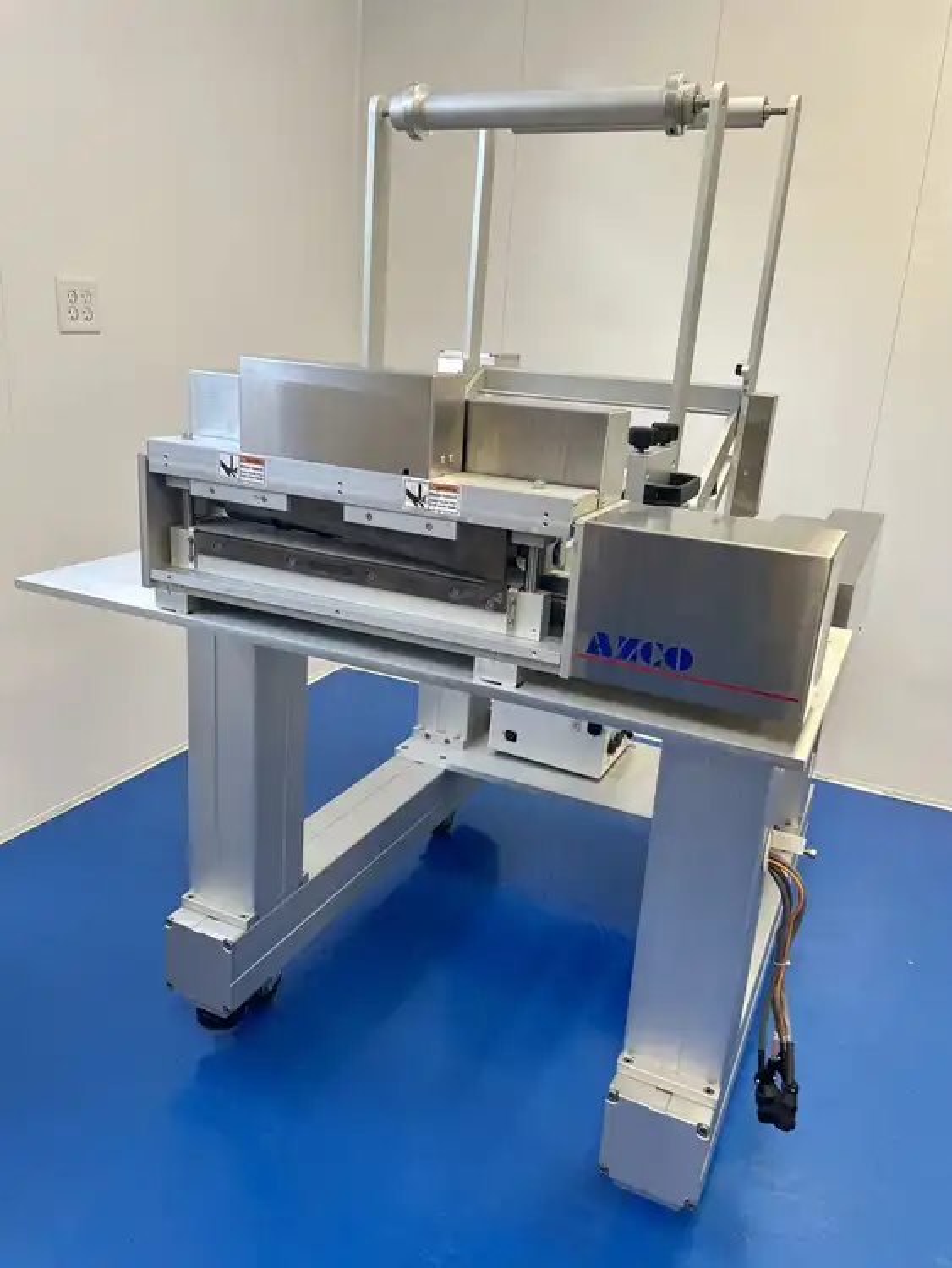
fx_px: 953
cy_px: 634
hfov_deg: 53.1
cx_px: 476
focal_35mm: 26
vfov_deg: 67.3
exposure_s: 1/100
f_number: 1.6
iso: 100
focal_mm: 4.2
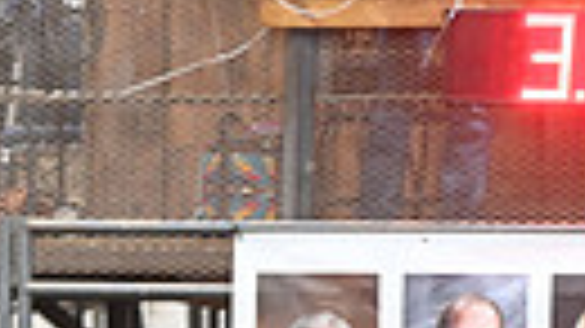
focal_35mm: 934
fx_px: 14482
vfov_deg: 1.3
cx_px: 396
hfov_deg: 2.3
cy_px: 824
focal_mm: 200
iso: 3200
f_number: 2.8
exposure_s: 1/250
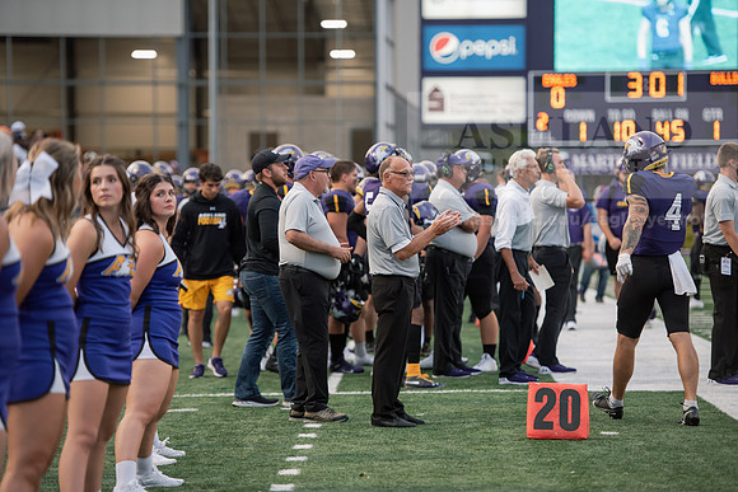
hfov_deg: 12.8
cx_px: 369
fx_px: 3281
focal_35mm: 160
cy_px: 246
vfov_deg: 8.6
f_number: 2.8
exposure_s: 1/800
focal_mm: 160
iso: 1600
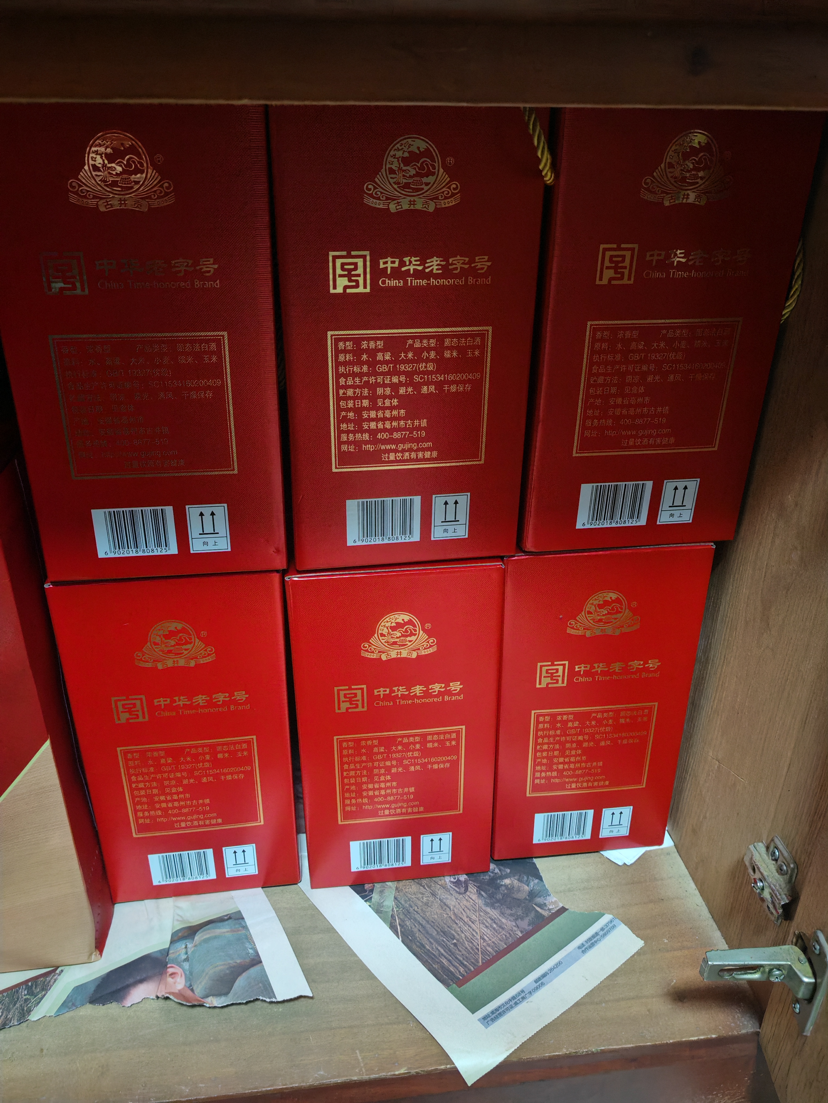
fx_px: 861
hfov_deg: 51.4
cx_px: 414
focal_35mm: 27
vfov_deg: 65.3
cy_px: 552
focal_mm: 5.52
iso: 1600
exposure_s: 1/33
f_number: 1.95
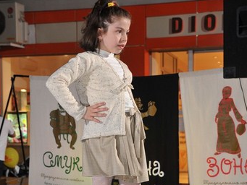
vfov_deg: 17.3
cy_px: 127
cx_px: 123
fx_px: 607
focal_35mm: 85
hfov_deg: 23.0
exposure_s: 1/60
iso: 1000
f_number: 5.6
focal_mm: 58
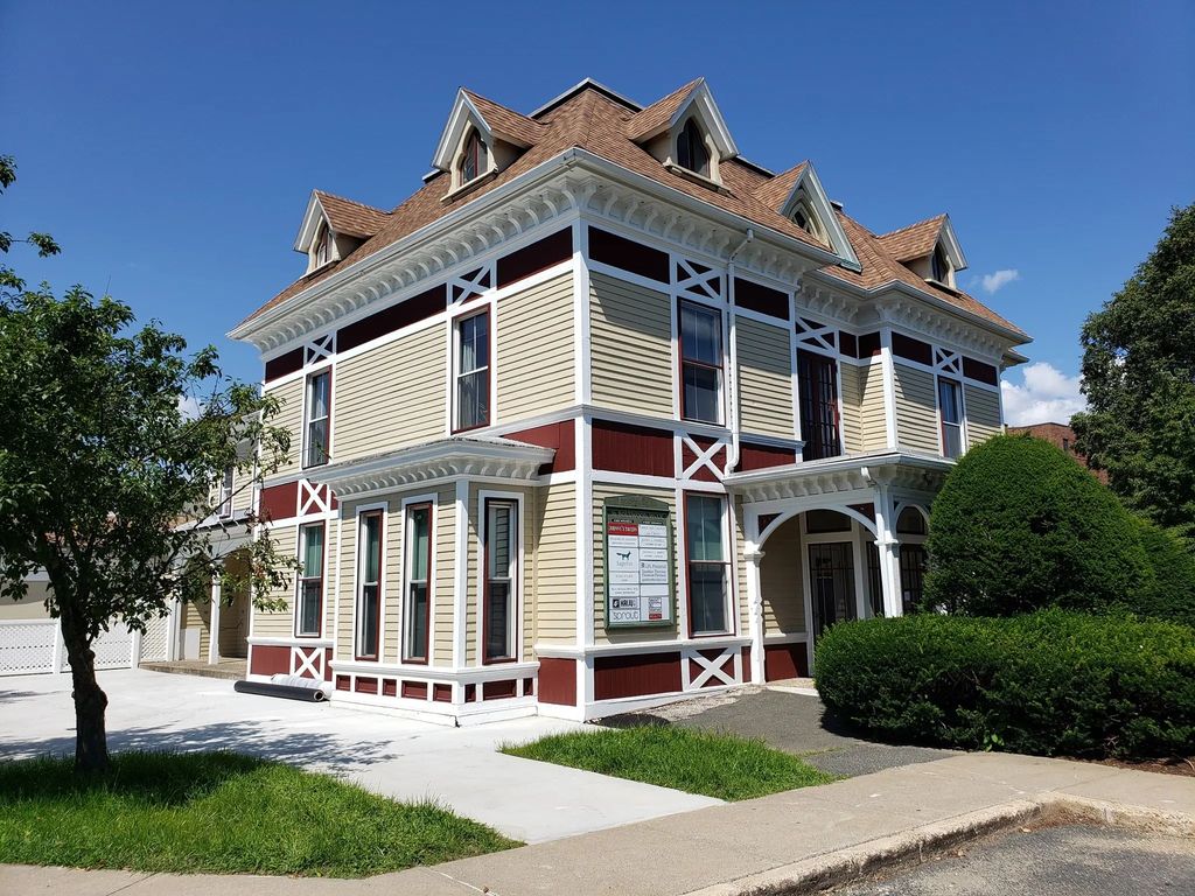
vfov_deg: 53.1
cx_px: 598
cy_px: 448
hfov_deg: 67.3
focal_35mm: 26
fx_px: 898
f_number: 2.4
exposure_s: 1/1759
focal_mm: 4.3
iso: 50
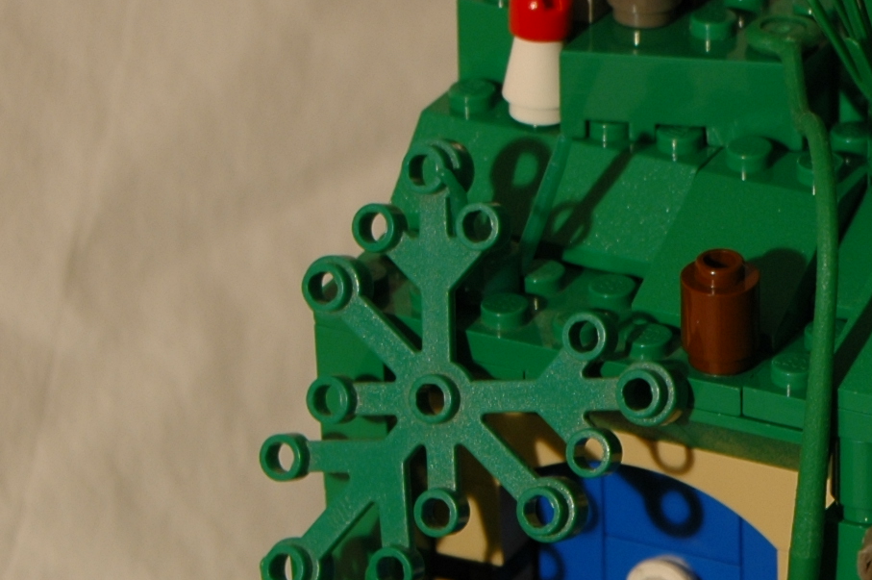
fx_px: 5058
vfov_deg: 6.5
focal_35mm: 209
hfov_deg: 9.7
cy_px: 590
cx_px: 1000
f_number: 4.2
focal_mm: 42
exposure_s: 1/30
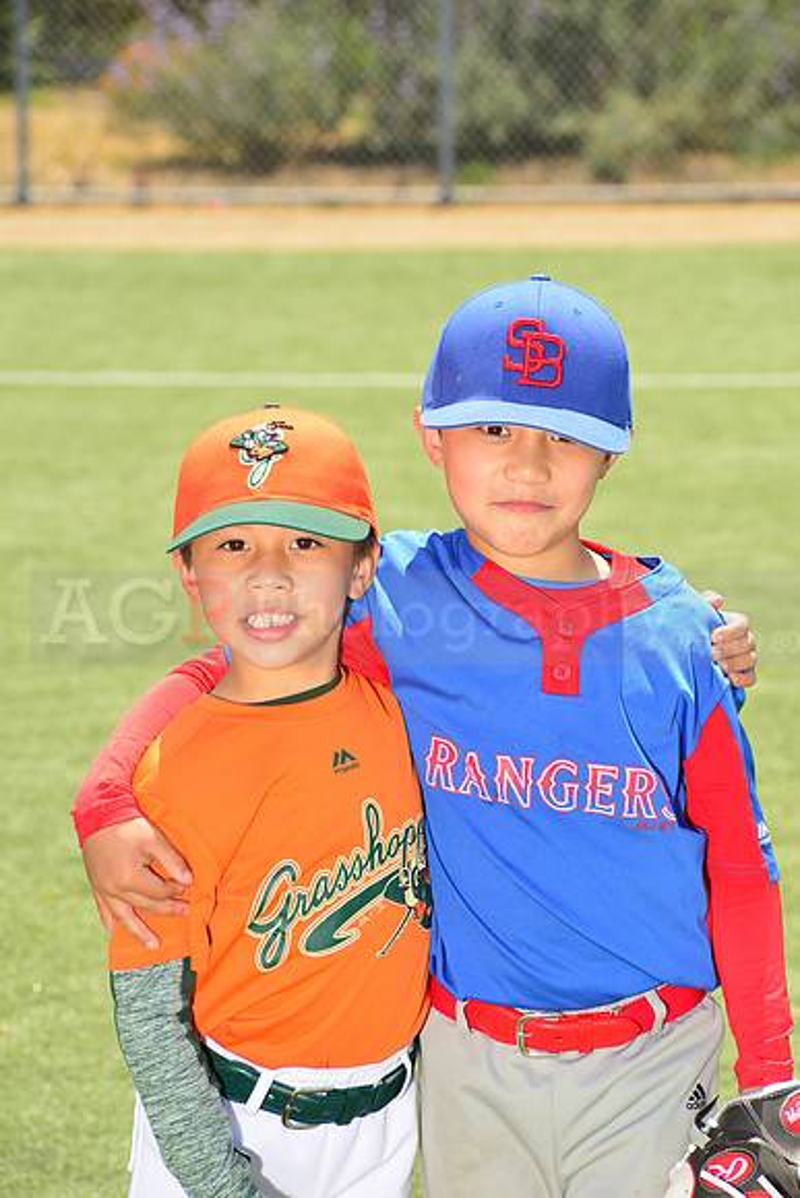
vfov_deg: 14.2
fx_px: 4830
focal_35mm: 145
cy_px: 599
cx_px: 400
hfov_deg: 9.5
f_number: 11
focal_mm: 145
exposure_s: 1/250
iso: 250
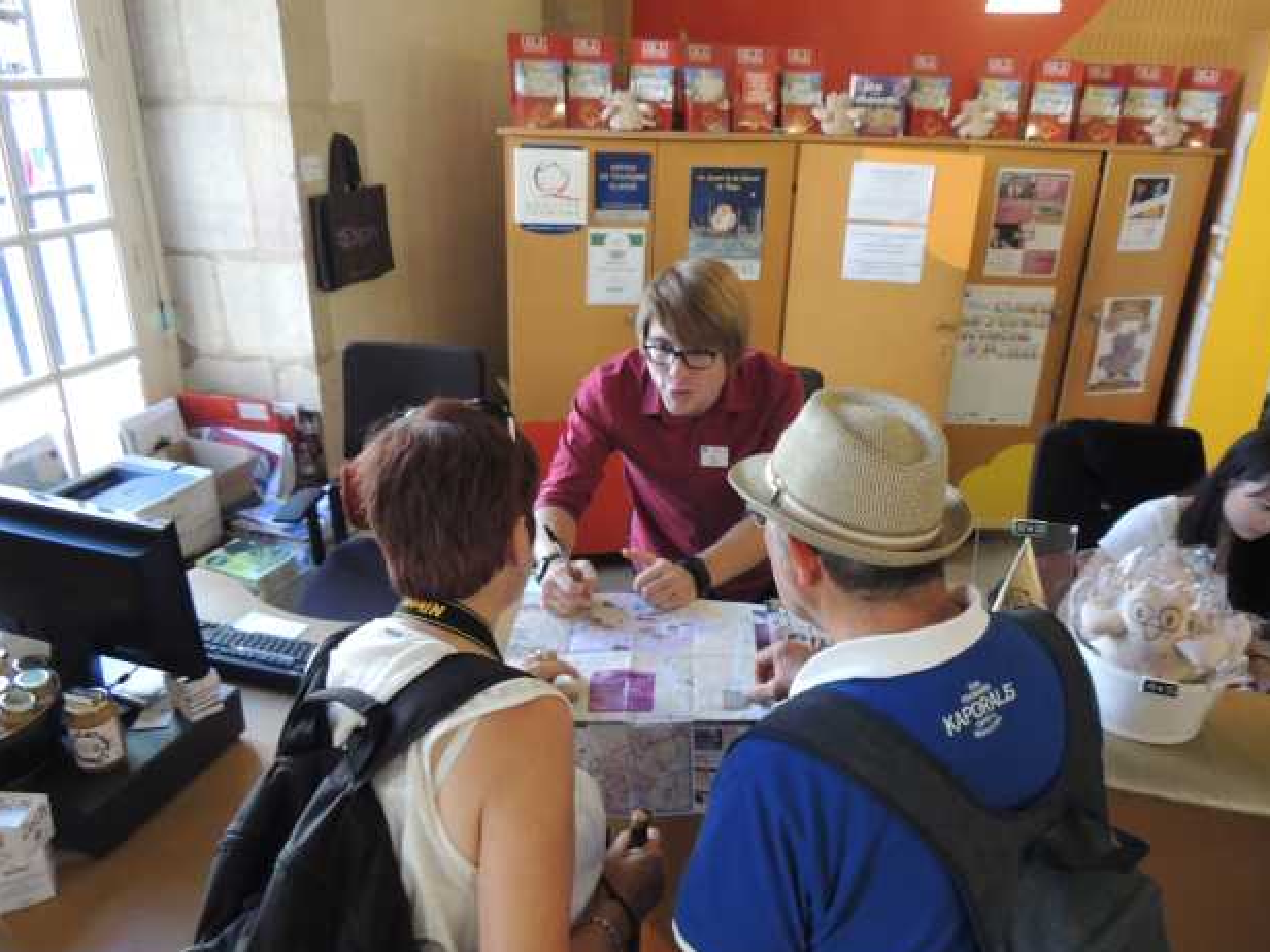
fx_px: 954
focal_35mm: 26
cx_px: 683
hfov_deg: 67.2
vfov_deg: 53.1
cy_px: 466
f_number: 3
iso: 360
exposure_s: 1/30
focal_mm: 4.3
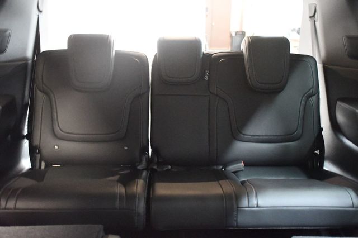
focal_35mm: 45
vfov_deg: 29.8
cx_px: 179
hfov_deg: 43.6
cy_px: 119
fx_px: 447
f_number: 4
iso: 12800
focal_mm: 30
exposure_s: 1/25
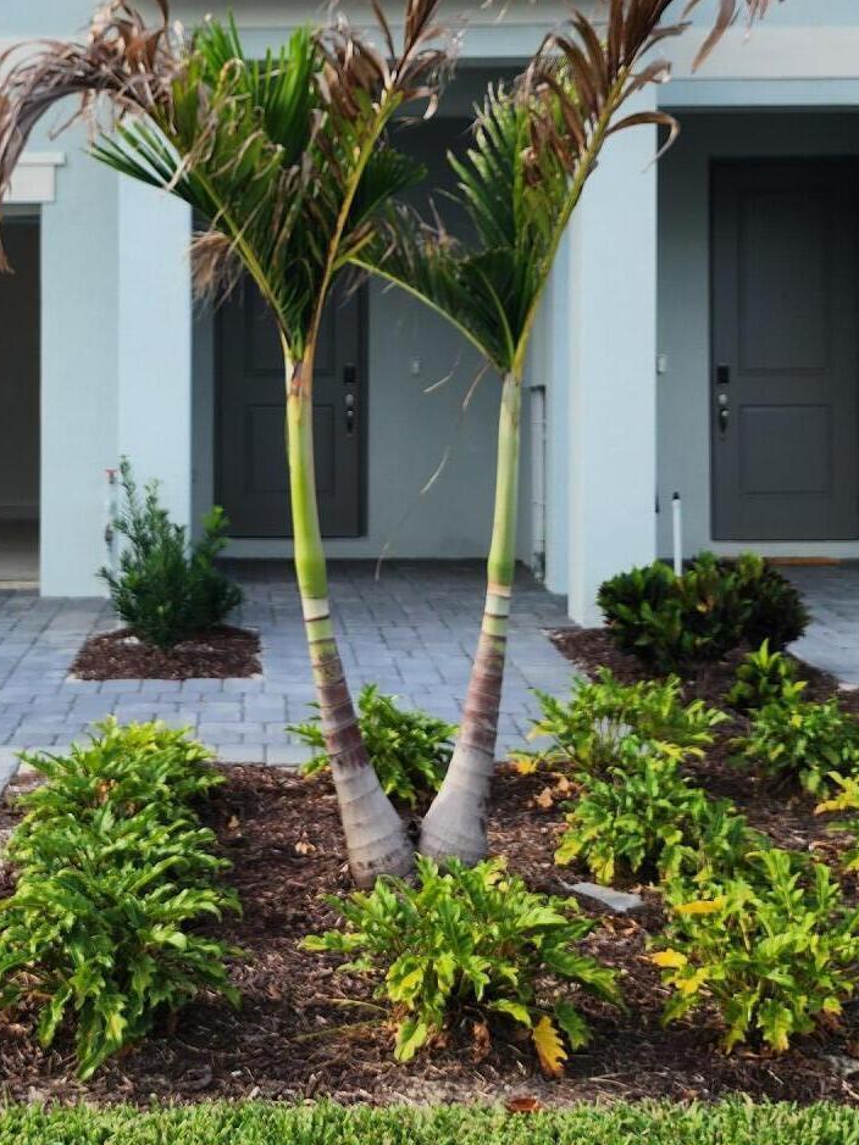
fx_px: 1622
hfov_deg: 29.2
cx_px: 221
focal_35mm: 49
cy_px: 396
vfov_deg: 38.5
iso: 12
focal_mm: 6.4
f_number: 1.8
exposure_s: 1/377
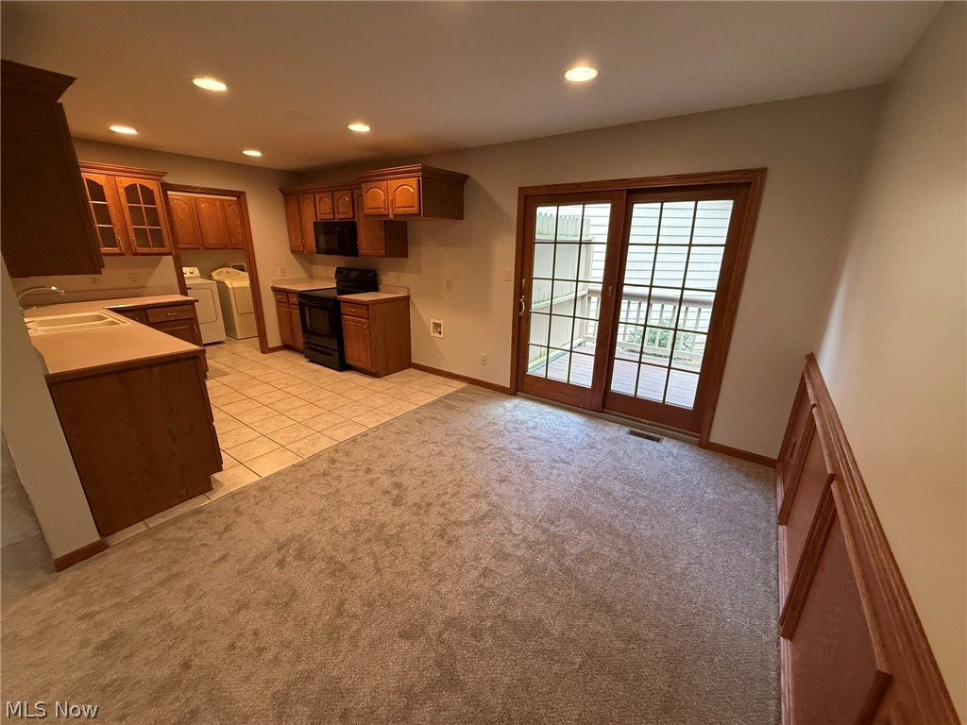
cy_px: 362
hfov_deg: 102.1
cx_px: 484
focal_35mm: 14
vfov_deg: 85.7
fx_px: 391
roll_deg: -1.1
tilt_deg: -17.7
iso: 320
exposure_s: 1/120
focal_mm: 2.22
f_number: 2.2
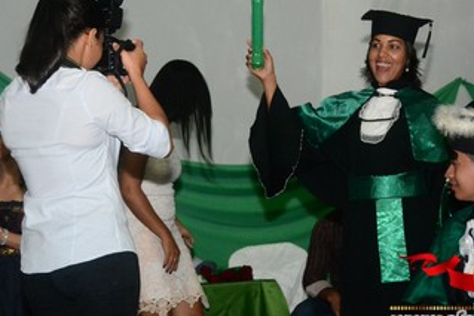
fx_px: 1449
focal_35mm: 110
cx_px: 266
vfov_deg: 12.5
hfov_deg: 18.6
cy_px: 125
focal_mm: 52
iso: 3200
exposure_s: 1/80
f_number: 5.6
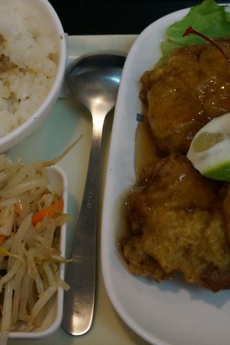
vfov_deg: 25.4
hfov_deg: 17.0
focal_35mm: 80
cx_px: 66
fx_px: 766
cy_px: 153
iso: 3200
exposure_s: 1/125
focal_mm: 29
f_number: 4.5
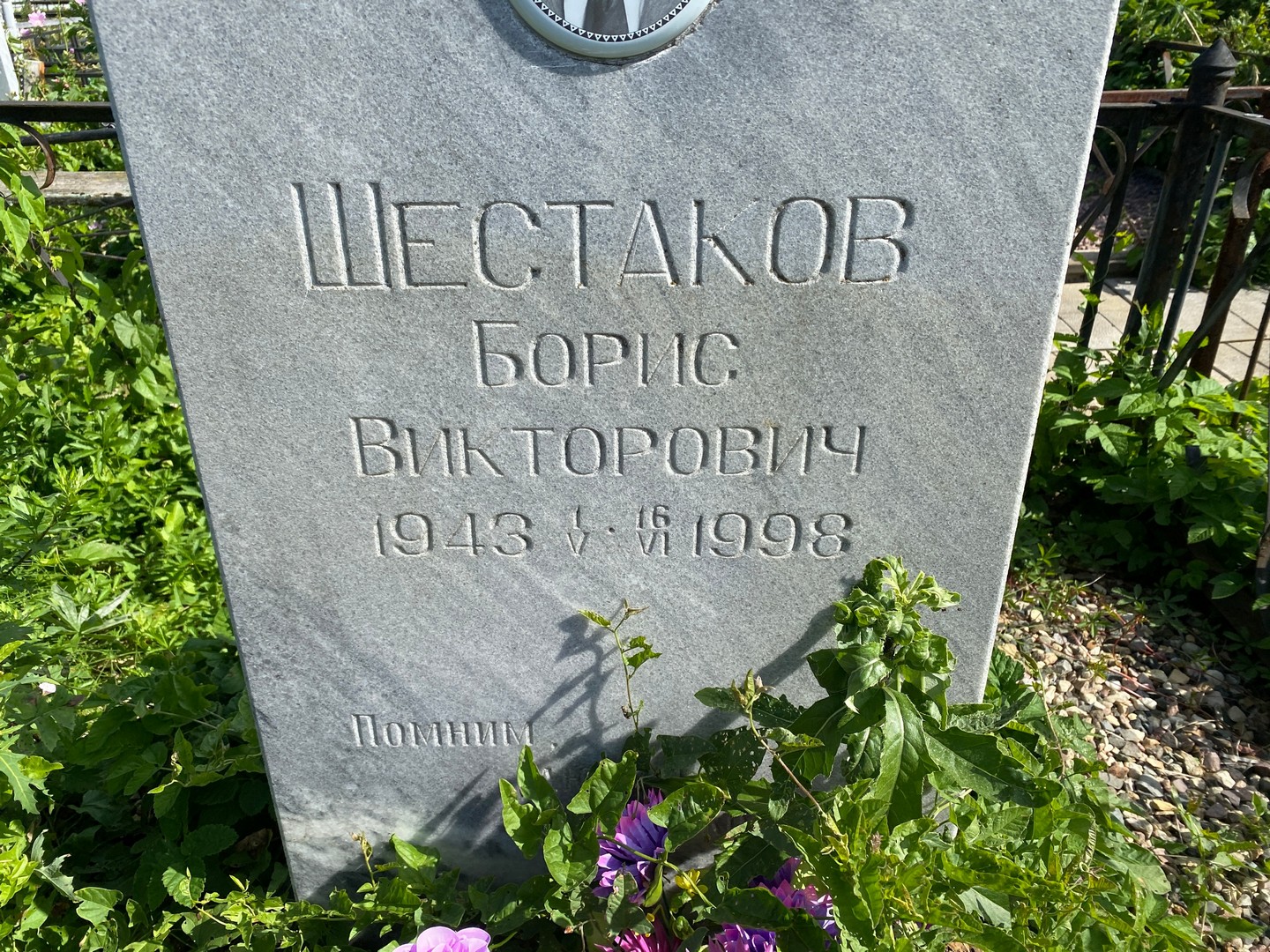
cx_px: 635
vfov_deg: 53.1
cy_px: 476
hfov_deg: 67.3
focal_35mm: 26
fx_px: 954
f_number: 1.8
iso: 32
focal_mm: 4.25
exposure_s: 1/1898
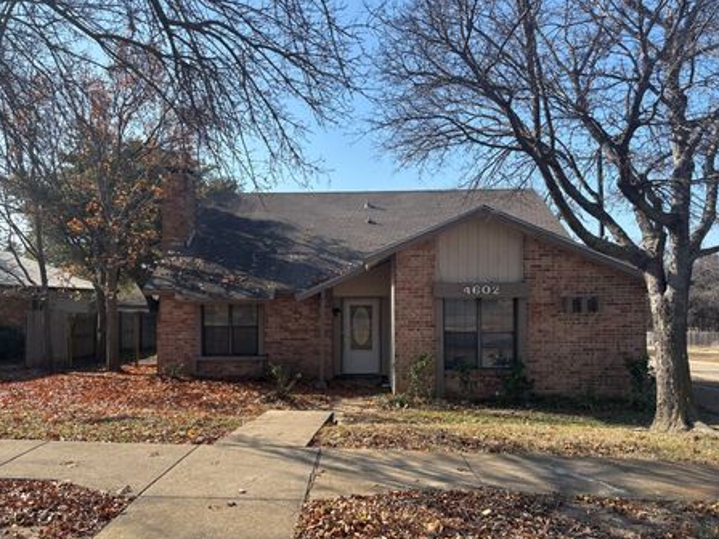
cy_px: 294
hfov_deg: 61.6
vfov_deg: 48.2
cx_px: 332
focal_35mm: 29
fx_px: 602
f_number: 1.6
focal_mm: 5.96
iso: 50
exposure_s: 1/1783
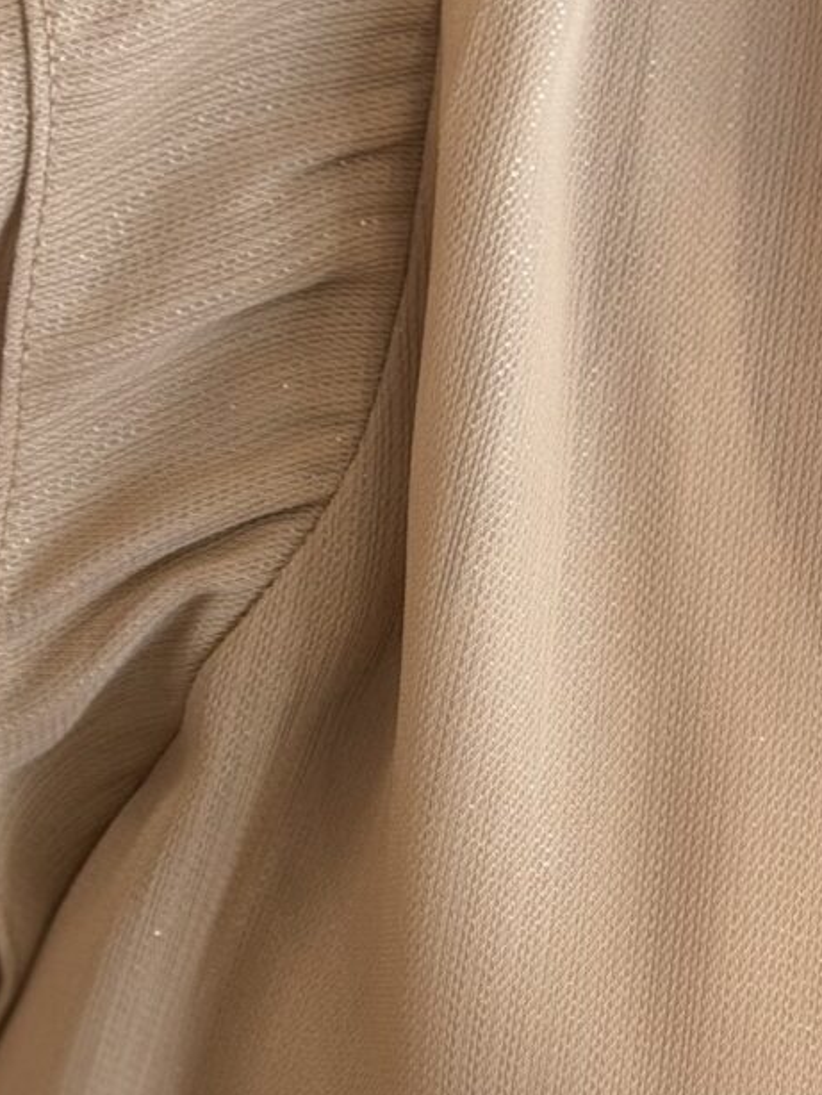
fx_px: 6328
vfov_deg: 9.8
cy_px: 1017
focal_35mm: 200
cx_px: 464
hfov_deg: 7.4
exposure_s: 1/114
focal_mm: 6.76
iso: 100
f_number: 1.78
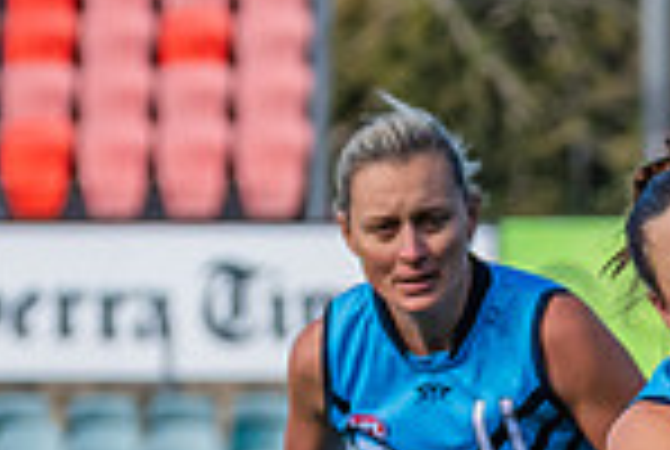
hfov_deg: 1.6
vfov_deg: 1.1
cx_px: 801
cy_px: 784
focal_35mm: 1271
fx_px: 23702
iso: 800
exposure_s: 1/1250
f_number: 8
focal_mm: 250
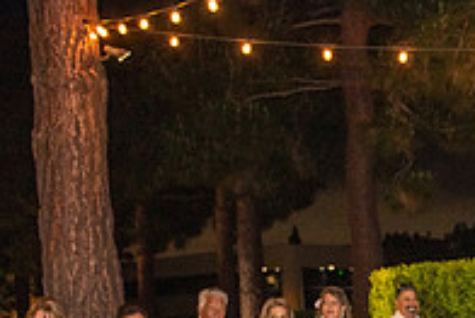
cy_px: 445
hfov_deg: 23.1
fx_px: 1056
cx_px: 579
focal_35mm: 80
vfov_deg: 16.0
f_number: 2.8
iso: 1250
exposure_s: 1/125
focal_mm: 27
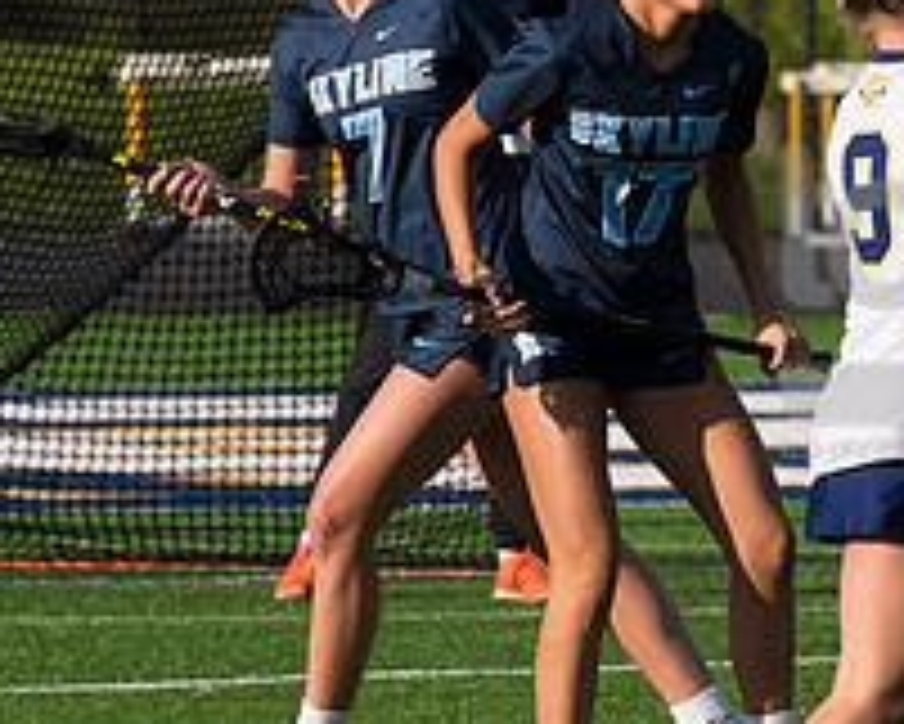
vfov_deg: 1.9
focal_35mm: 811
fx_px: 21709
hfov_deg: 2.4
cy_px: 306
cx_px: 917
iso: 250
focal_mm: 200
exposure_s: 1/1600
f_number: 5.6
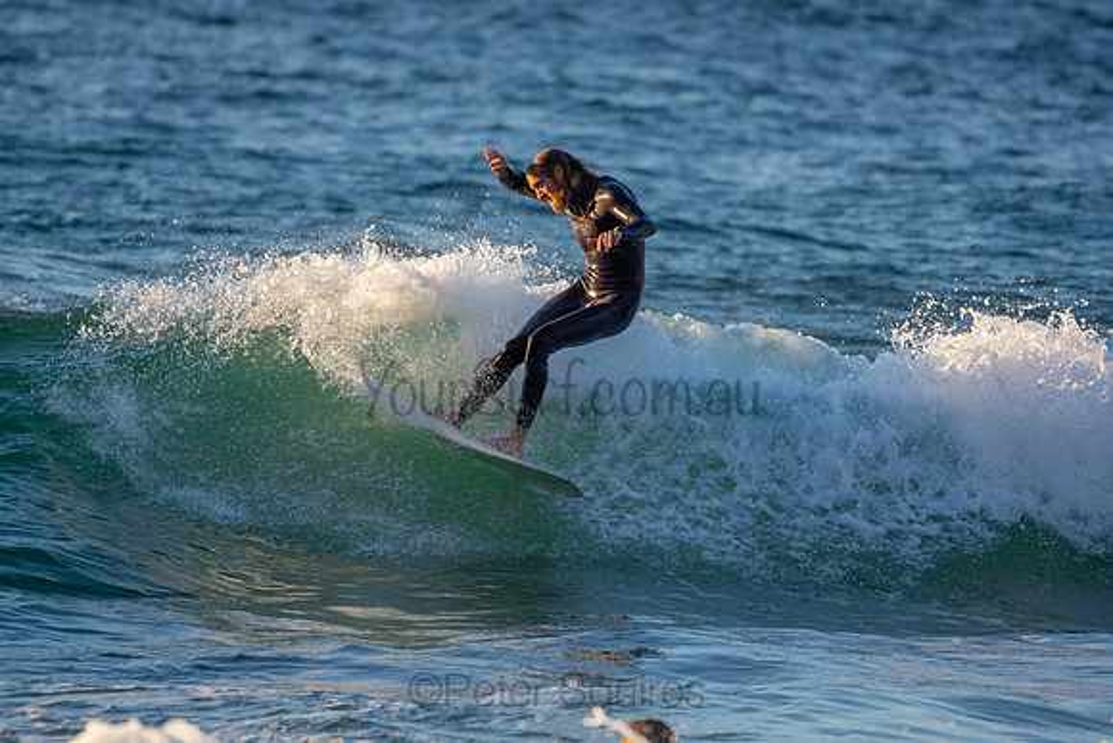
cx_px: 556
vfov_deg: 1.8
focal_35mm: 750
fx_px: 23192
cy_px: 372
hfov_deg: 2.7
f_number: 5.6
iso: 720
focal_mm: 500
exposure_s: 1/1250
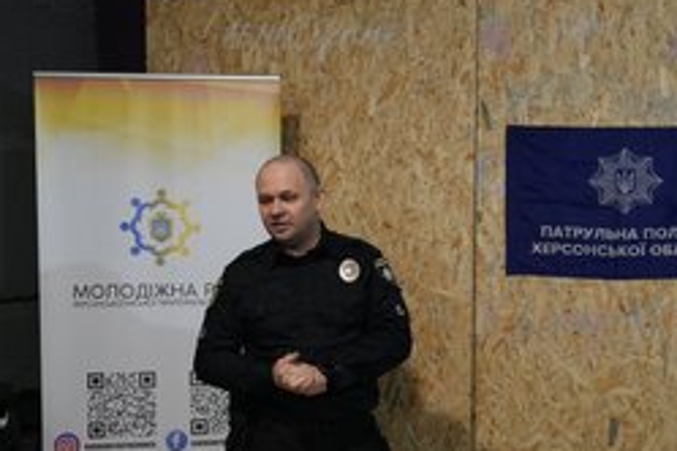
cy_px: 306
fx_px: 997
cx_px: 533
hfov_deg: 36.4
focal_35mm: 53
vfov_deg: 25.4
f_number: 4
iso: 5000
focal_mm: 33
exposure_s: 1/160
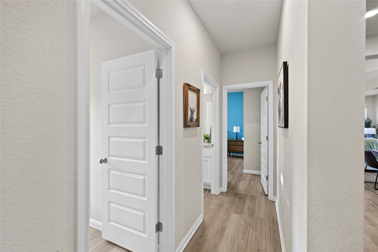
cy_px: 126
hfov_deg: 100.4
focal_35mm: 15
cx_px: 189
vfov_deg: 77.3
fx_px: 157
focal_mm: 10
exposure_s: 1/15
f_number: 2.8
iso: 200
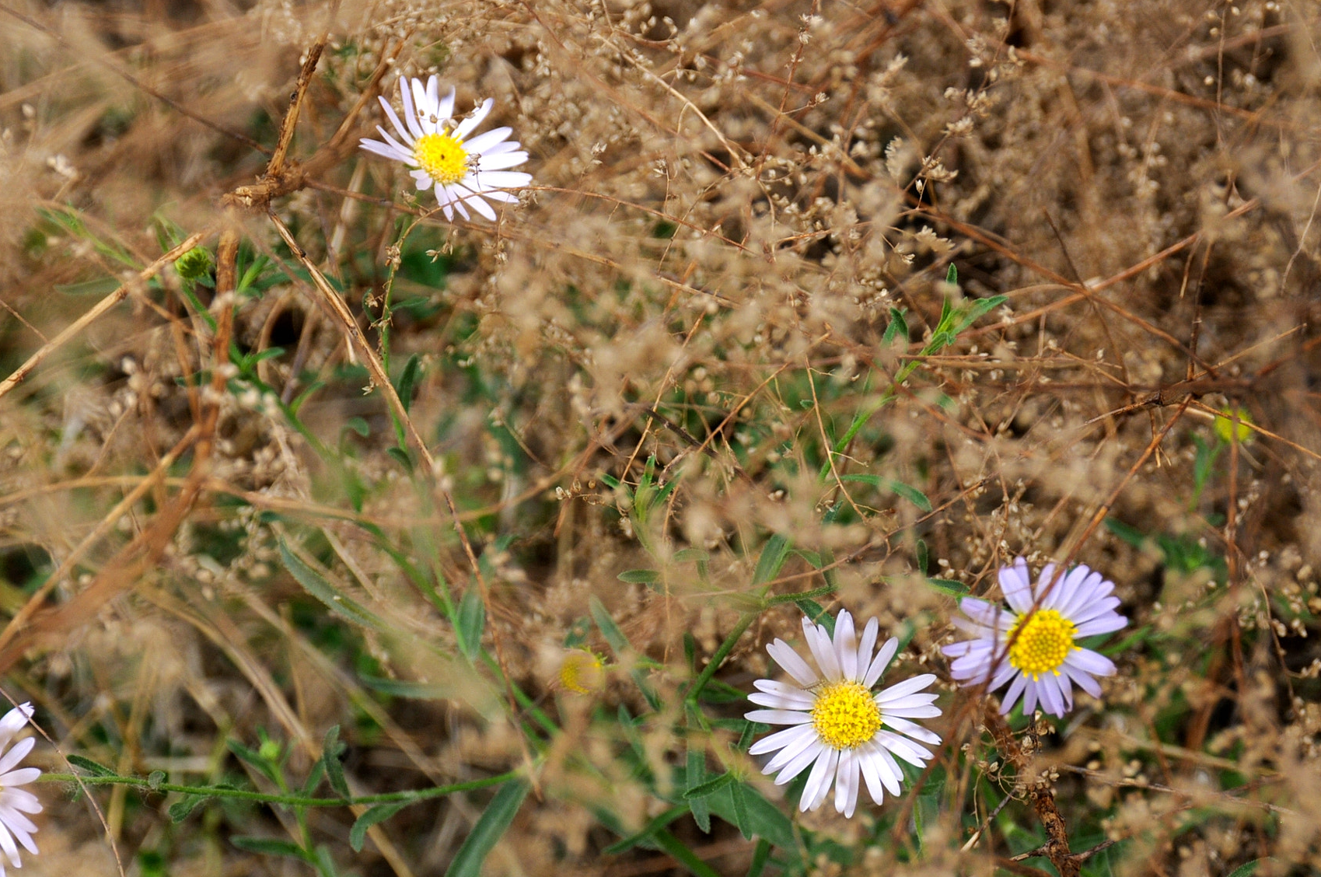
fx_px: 4969
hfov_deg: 15.1
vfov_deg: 10.1
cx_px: 618
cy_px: 487
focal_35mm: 136
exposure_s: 1/320
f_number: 9
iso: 200
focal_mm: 75
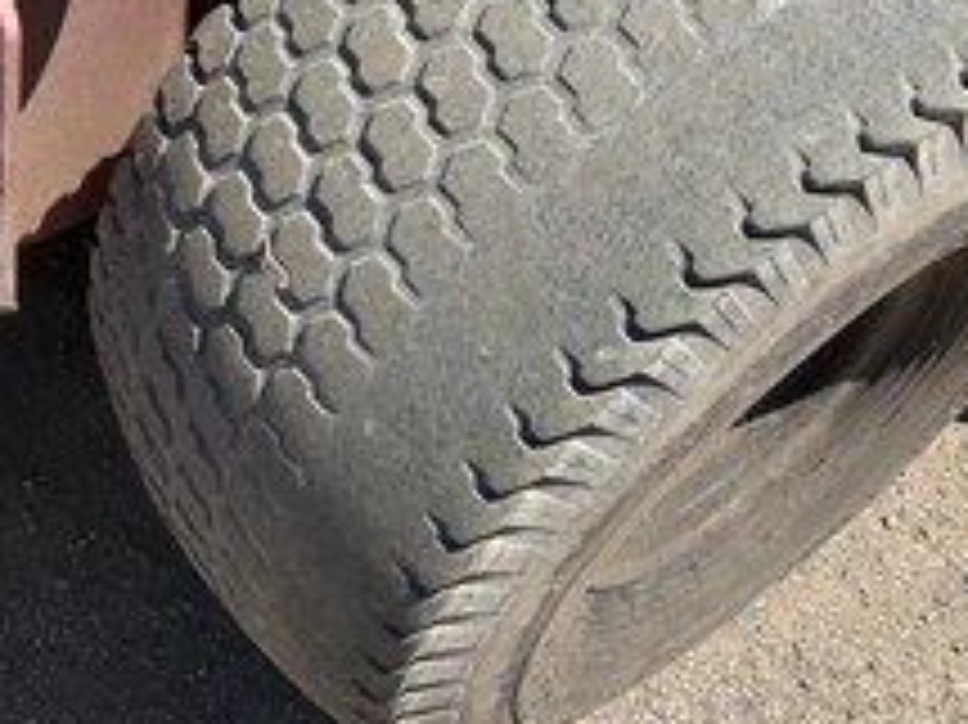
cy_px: 265
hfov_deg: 35.5
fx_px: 1509
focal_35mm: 54
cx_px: 563
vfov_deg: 26.9
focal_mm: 3
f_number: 1.8
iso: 25
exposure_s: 1/1144
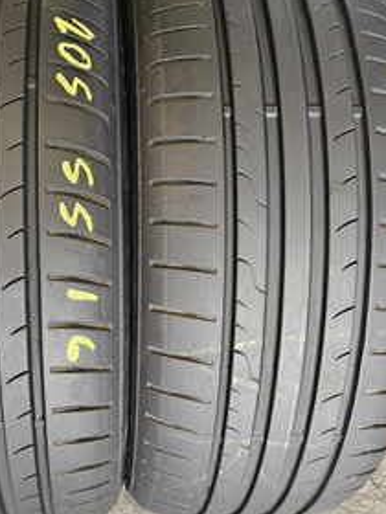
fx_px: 610
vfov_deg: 45.8
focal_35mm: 41
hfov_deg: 34.8
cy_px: 242
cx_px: 130
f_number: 1.8
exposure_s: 1/142
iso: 800
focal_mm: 5.4
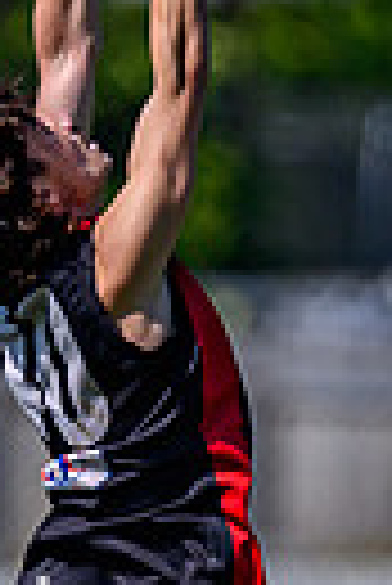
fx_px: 47873
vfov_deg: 0.7
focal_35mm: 2939
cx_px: 261
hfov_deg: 0.5
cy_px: 656
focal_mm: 500
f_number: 4
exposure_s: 1/2000
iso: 125
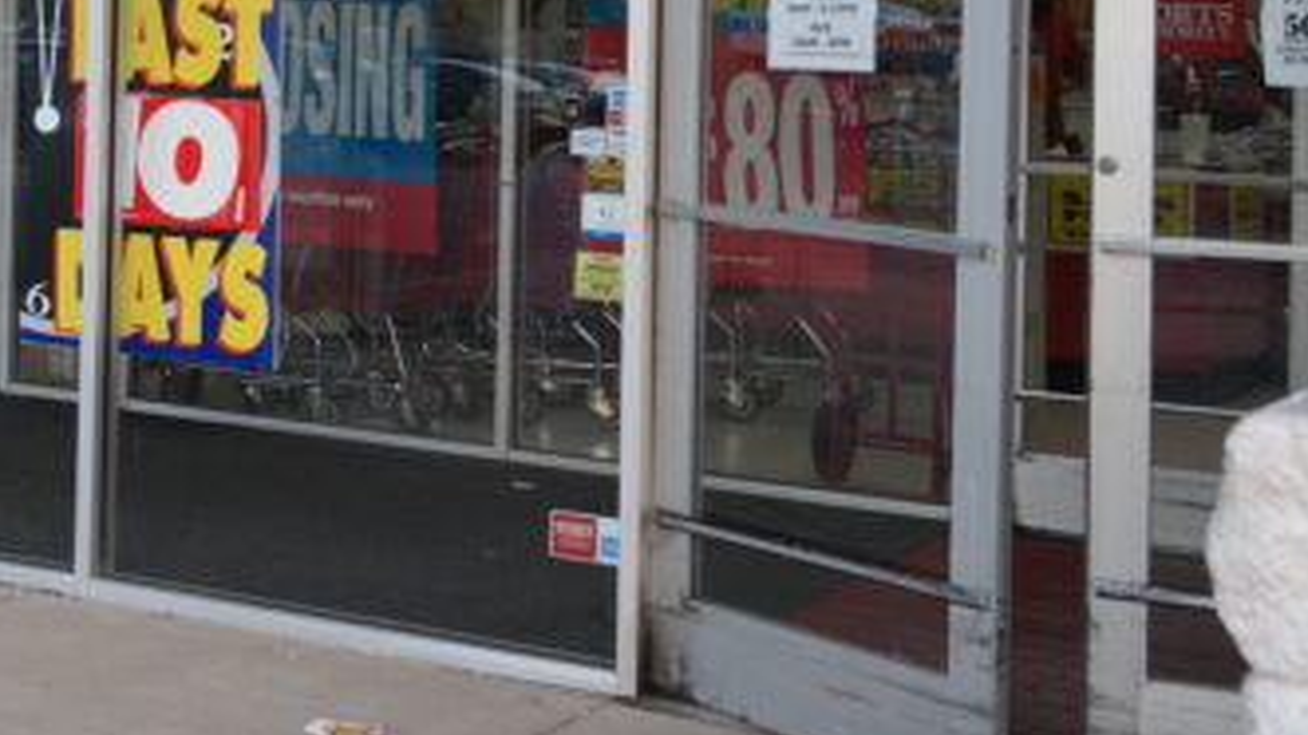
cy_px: -67
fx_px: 2531
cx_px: -43
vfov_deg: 16.1
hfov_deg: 27.1
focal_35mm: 73
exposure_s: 1/80
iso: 100
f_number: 3.5
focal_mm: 20
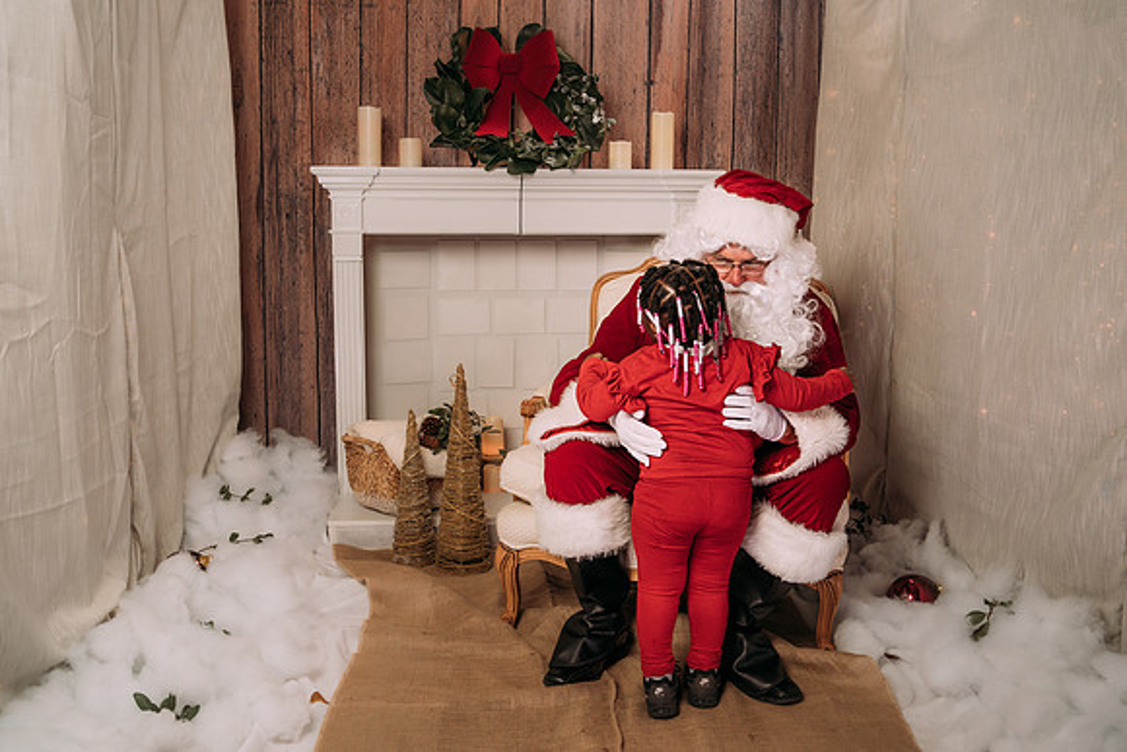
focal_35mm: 37
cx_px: 576
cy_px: 361
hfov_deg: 51.7
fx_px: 1164
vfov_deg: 35.8
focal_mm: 35
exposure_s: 1/100
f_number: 5.6
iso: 100
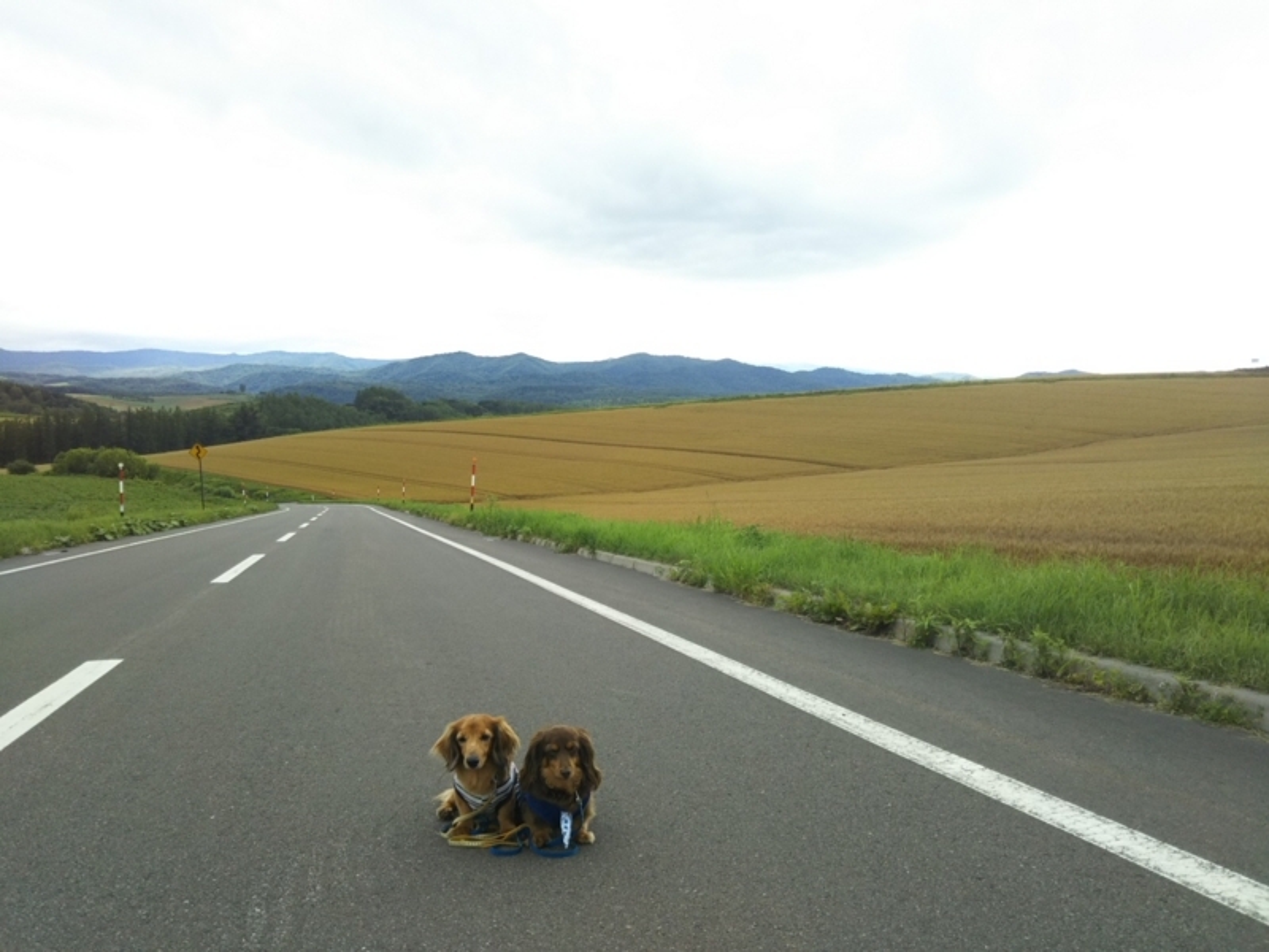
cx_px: 634
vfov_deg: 46.8
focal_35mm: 30
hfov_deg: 60.0
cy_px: 476
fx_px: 1100
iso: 25
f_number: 2.2
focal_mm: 4
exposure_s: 1/188
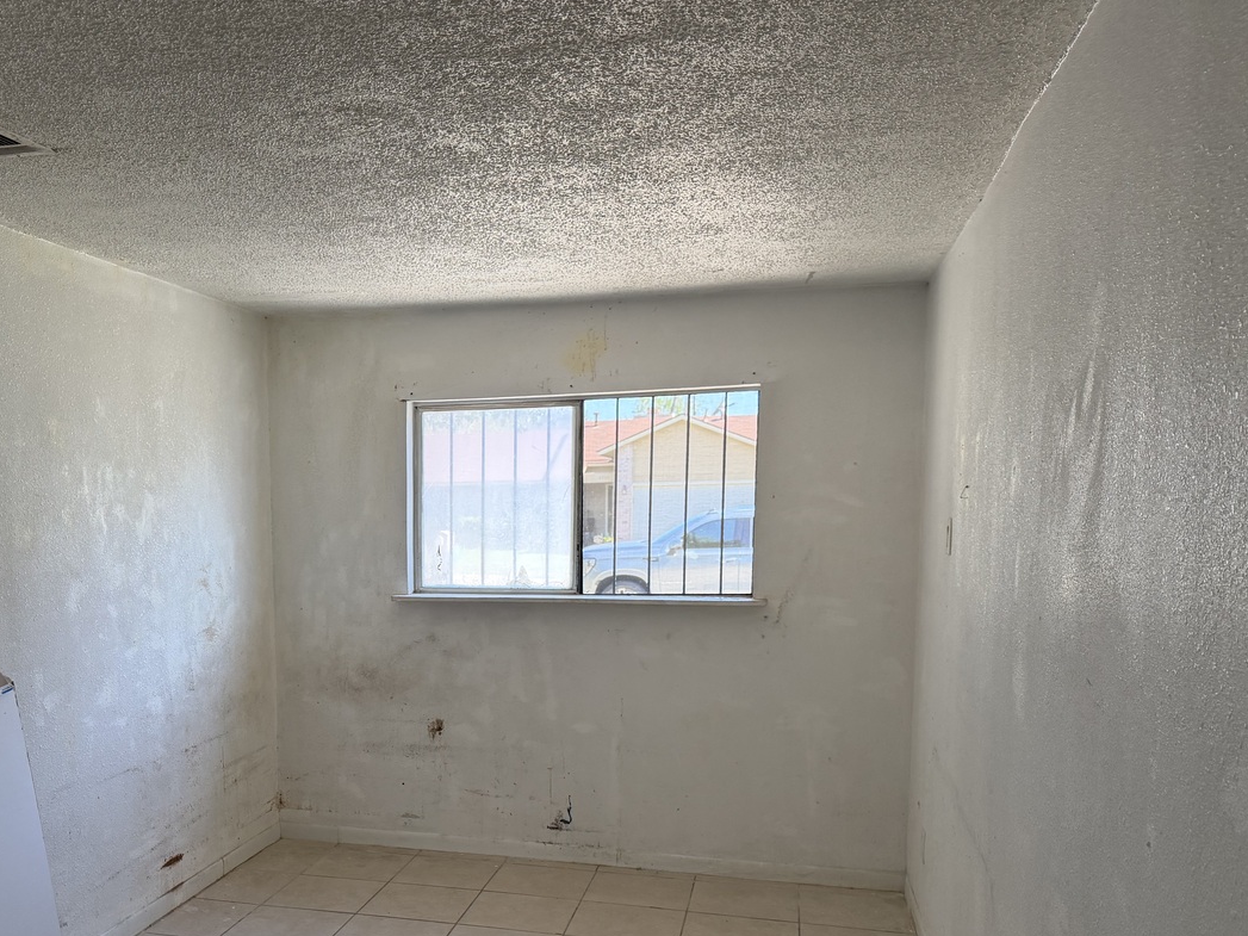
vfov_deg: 42.2
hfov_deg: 54.2
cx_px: 414
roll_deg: +0.9
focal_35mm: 33
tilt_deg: -6.5
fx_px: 1190
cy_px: 640
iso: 200
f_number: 1.78
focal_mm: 6.76
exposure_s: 1/139
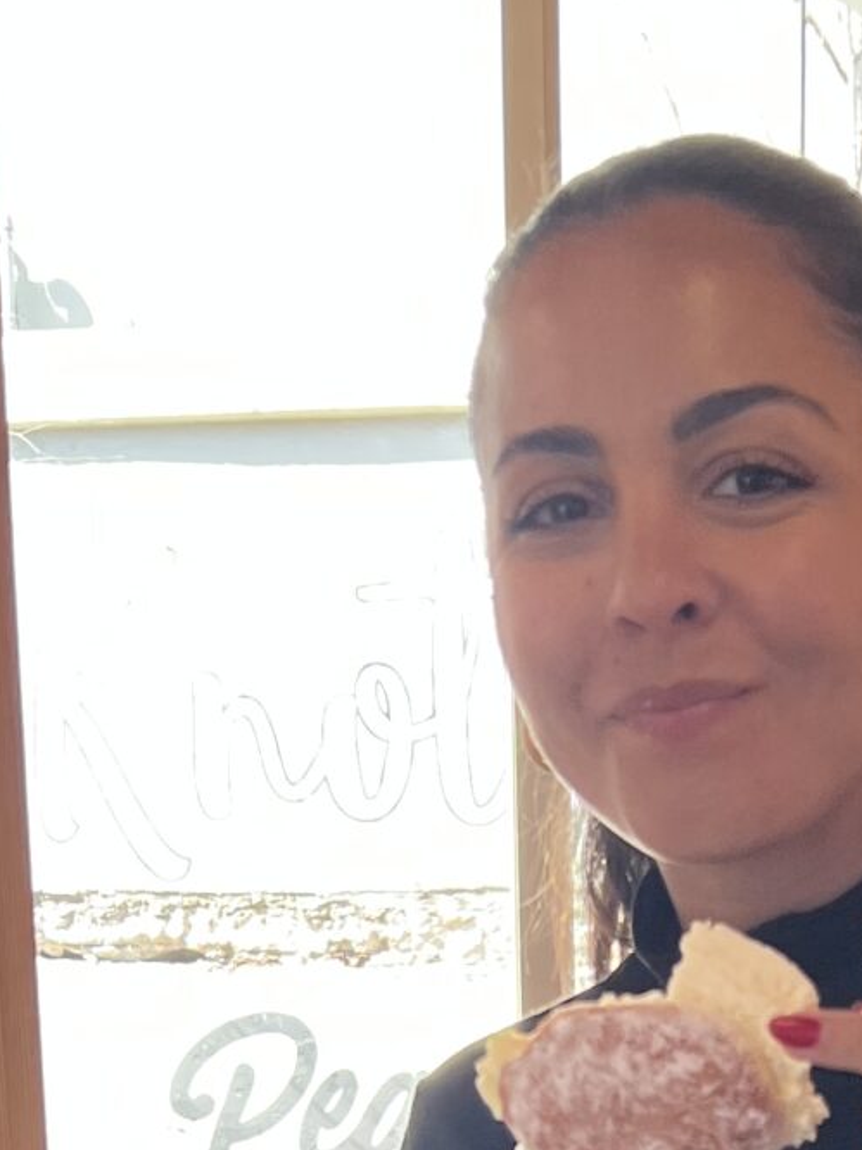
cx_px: 764
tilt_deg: -11.9
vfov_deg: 18.0
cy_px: 1594
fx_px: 3322
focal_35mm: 100
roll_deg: -0.4
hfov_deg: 14.6
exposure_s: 1/120
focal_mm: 5.7
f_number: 1.5
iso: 40
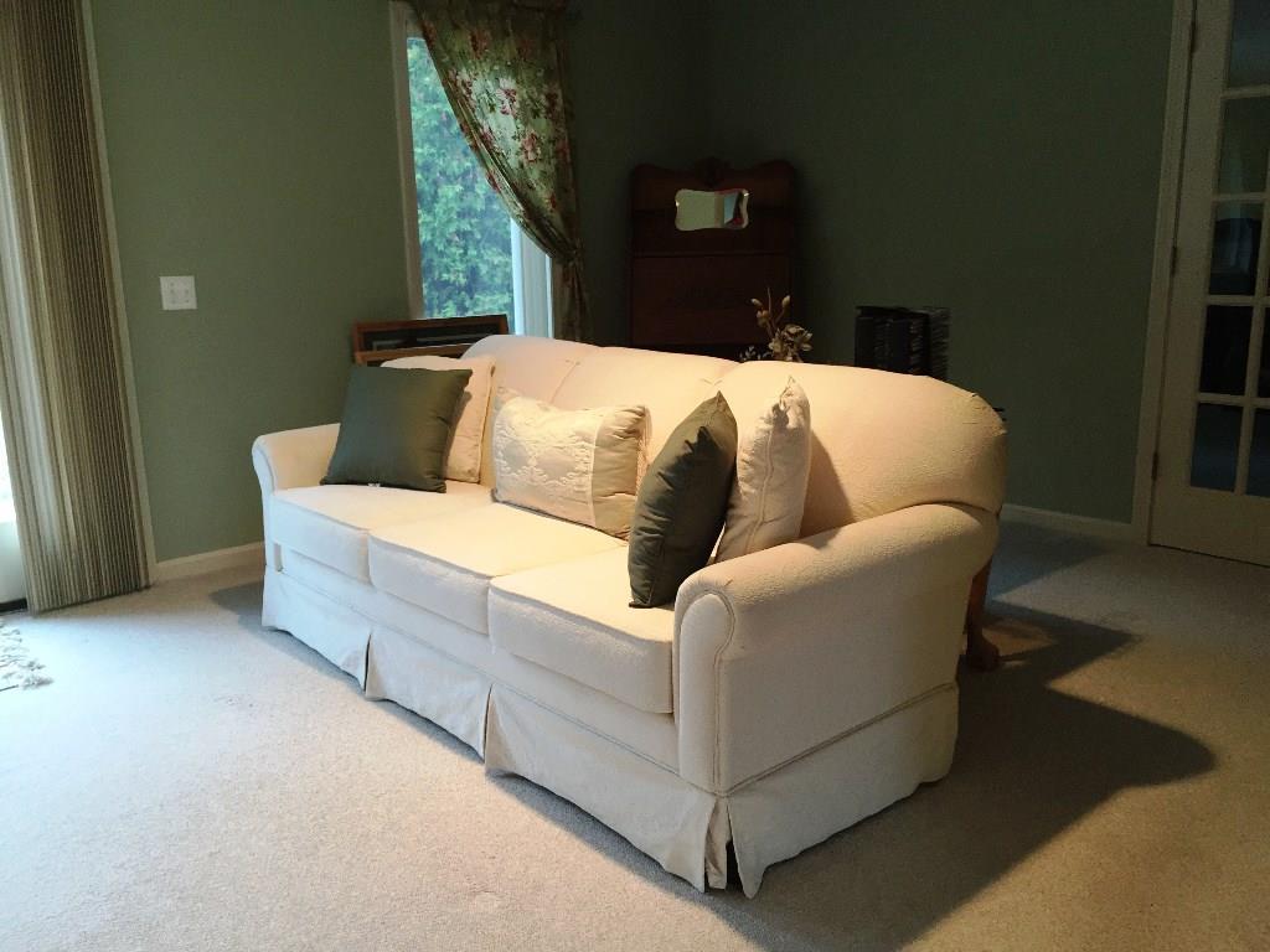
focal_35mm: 29
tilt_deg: -13.1
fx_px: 1064
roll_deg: +0.7
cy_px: 476
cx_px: 635
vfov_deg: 48.2
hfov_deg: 61.7
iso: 160
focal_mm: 4.15
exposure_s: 1/33
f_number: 2.2
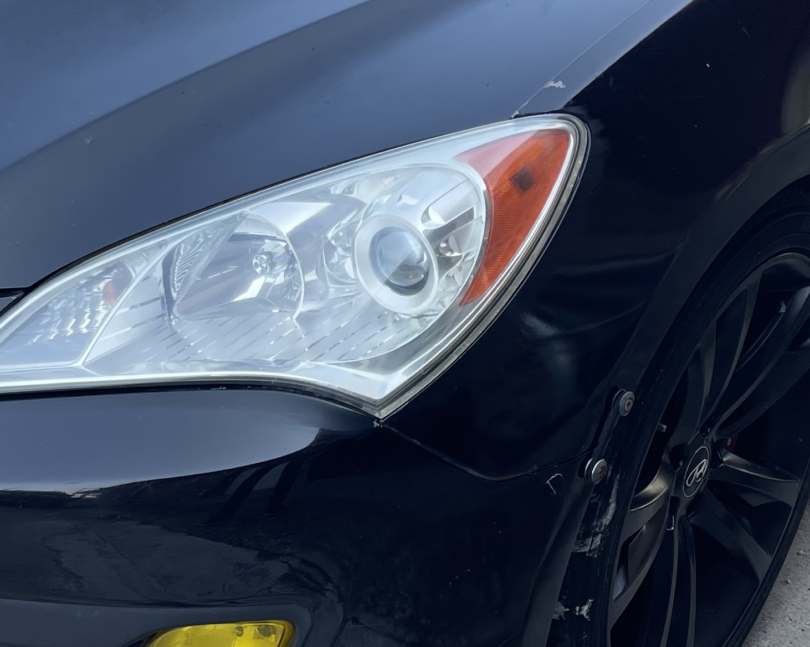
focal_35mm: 70
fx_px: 1678
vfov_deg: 21.7
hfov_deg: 27.1
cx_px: 309
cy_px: 196
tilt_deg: -23.6
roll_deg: -2.6
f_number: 1.6
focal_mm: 5.1
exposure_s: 1/679
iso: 50
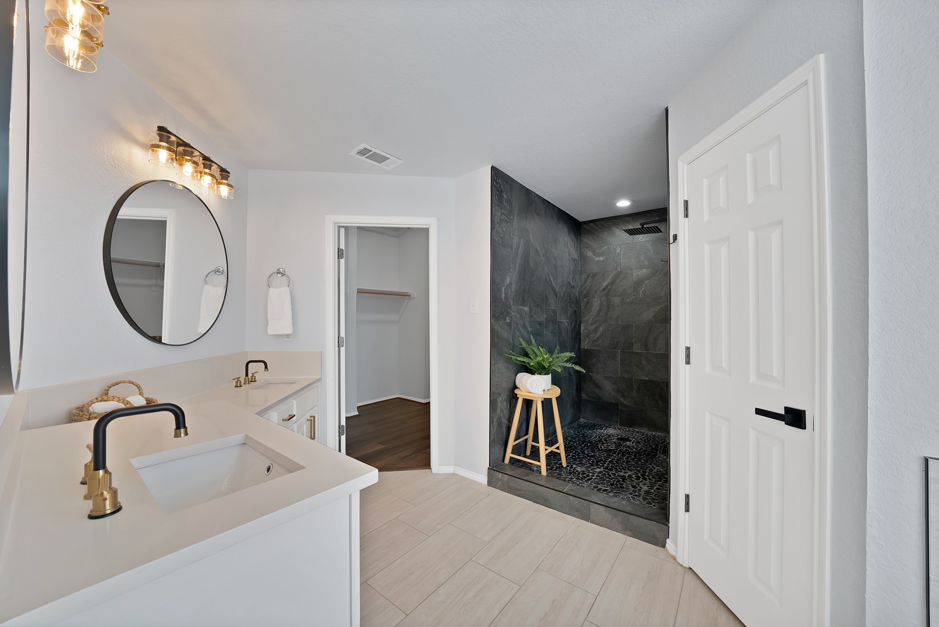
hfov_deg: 112.6
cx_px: 470
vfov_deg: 90.1
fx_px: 313
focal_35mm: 12
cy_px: 314
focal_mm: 12
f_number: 9
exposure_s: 1/10
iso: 640
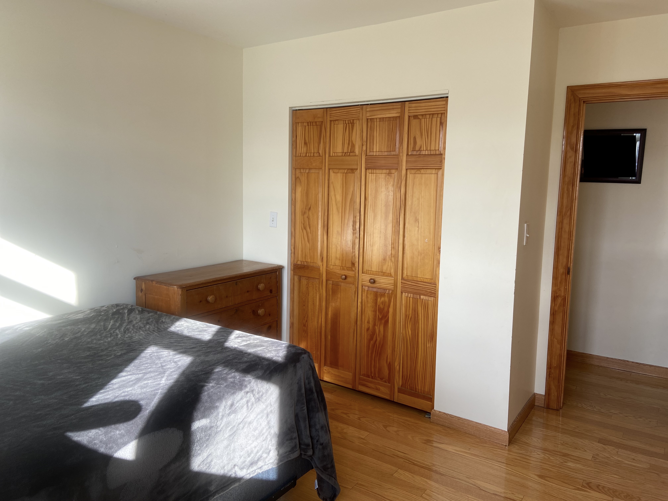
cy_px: 250
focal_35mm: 26
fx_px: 502
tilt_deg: -7.9
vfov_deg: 53.1
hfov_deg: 67.3
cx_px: 334
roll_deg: -1.1
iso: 32
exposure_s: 1/128
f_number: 1.8
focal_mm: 4.25
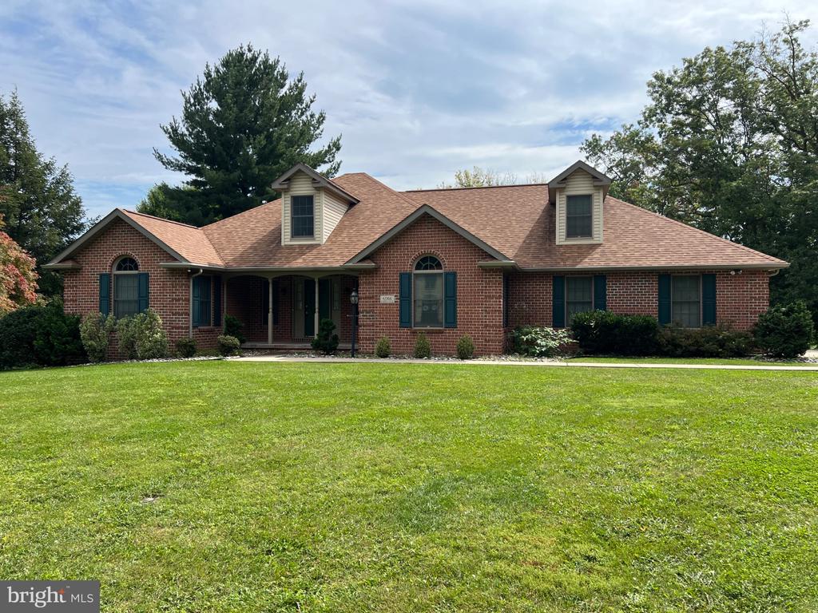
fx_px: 614
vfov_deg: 53.1
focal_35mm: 26
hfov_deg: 67.3
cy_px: 306
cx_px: 409
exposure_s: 1/3831
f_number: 1.5
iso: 50
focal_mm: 5.7
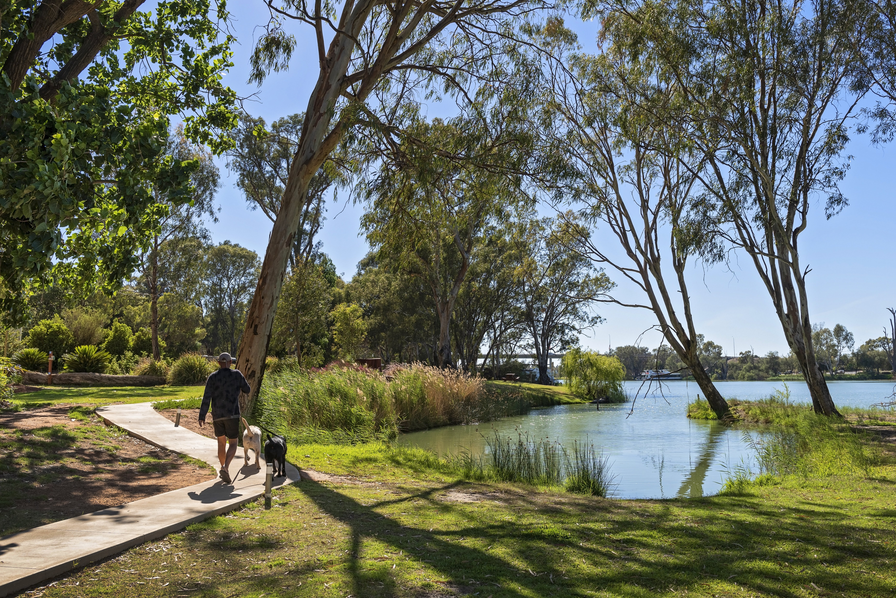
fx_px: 822
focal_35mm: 33
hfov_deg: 57.2
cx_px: 468
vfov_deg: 40.0
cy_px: 285
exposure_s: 1/800
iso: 200
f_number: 8
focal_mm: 31
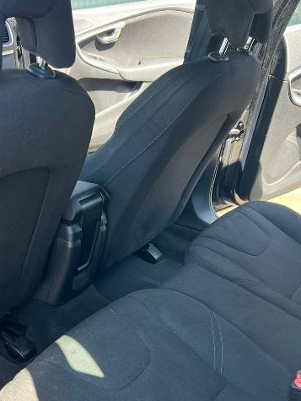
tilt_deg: -36.4
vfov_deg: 42.8
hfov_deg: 34.4
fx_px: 486
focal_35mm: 42
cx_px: 145
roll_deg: -4.4
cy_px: 319
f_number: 1.5
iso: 50
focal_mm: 5.7
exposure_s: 1/121
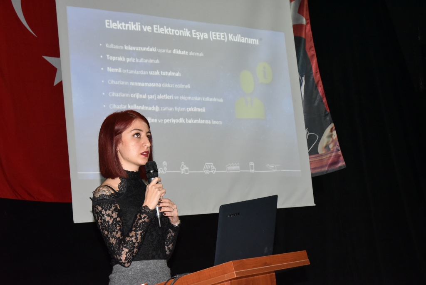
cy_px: 142
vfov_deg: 21.9
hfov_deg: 32.4
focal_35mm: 62
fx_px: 734
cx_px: 213
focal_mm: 62
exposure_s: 1/200
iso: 8000
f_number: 10
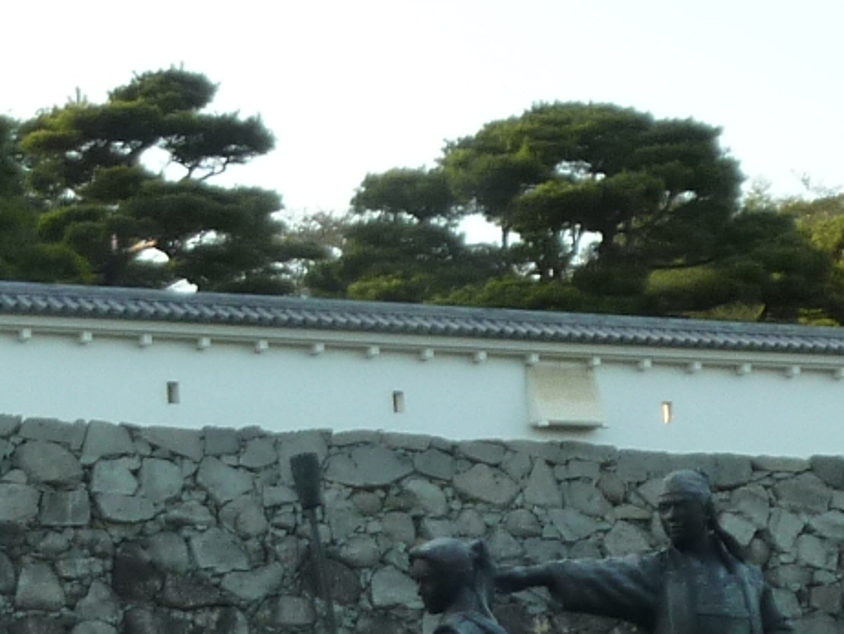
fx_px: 2707
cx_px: 108
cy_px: 586
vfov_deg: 13.2
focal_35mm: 111
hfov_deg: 17.5
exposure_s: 1/125
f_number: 4
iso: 125
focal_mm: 4.1
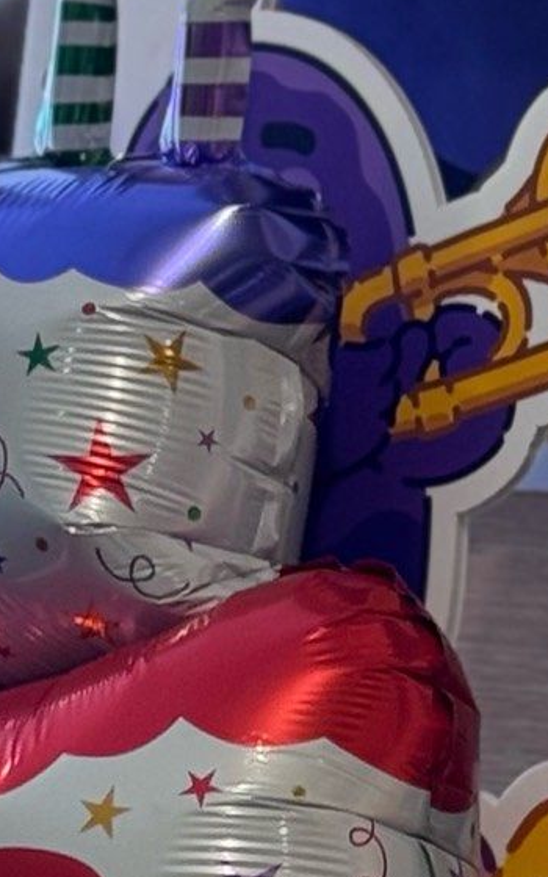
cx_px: 797
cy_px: 796
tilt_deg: -11.2
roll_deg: +2.7
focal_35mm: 248
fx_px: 5926
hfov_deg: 5.3
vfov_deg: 8.4
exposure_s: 1/50
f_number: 1.78
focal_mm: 6.86
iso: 64
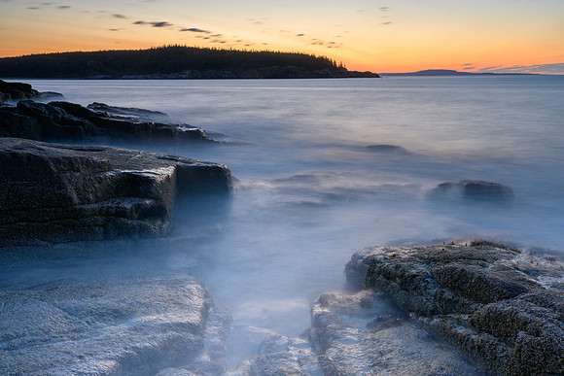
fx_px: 501
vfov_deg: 41.1
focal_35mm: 32
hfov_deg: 58.7
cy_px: 188
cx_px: 282
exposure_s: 30
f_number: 16
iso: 31
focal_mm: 32
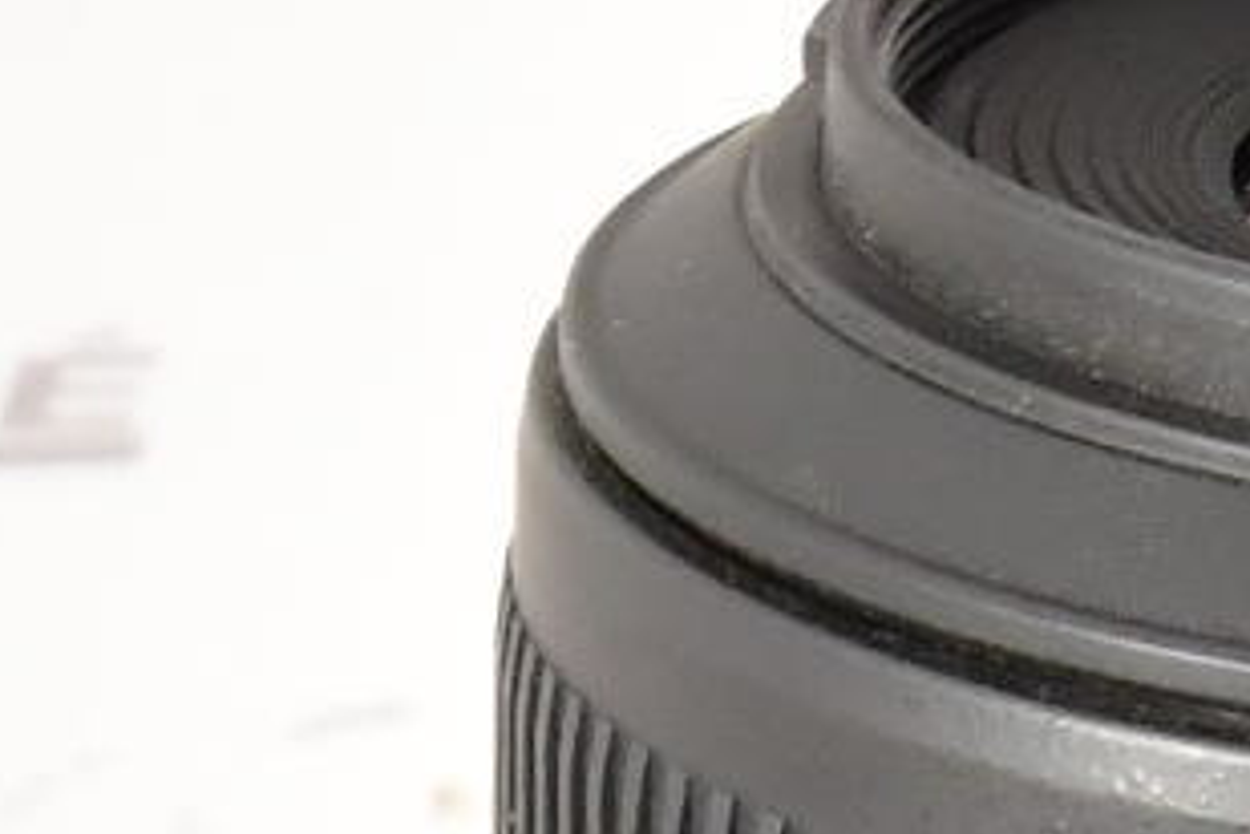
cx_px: 1655
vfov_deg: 4.2
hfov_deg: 6.3
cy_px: 1907
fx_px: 11214
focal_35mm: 323
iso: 1600
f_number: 13
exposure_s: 1/160
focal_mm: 52
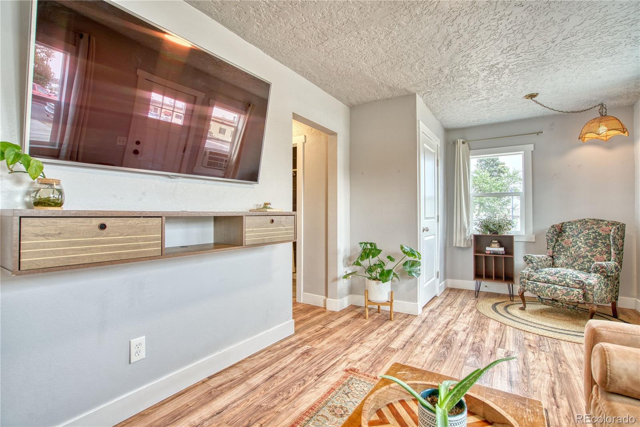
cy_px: 214
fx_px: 285
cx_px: 320
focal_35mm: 16
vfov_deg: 73.8
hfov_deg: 96.7
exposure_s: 1/25
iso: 500
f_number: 6.3
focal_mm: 16
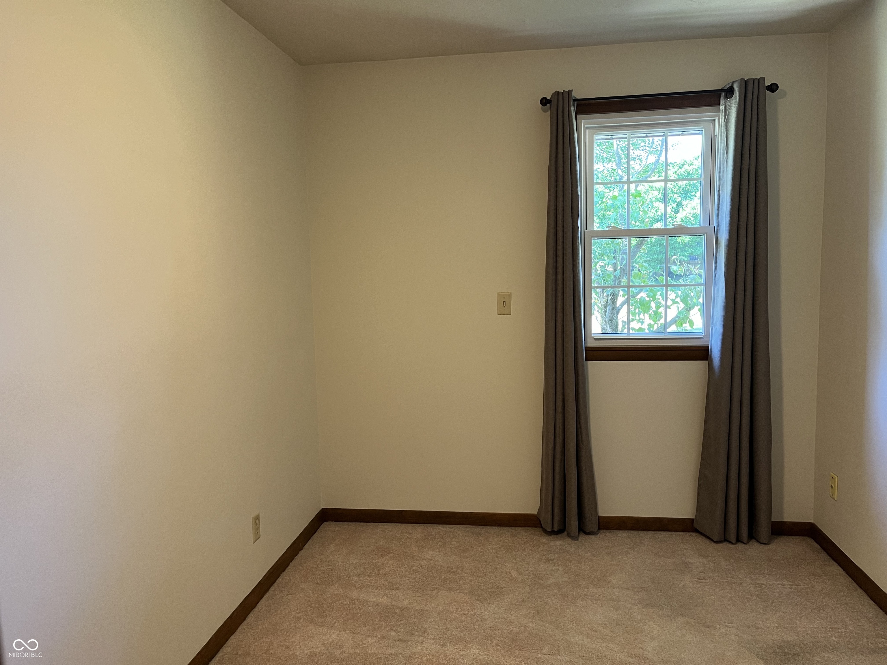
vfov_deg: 53.1
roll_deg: +1.3
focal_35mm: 26
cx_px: 444
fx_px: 666
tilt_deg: -6.1
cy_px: 332
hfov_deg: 67.3
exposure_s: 1/60
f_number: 1.6
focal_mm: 5.1
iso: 160
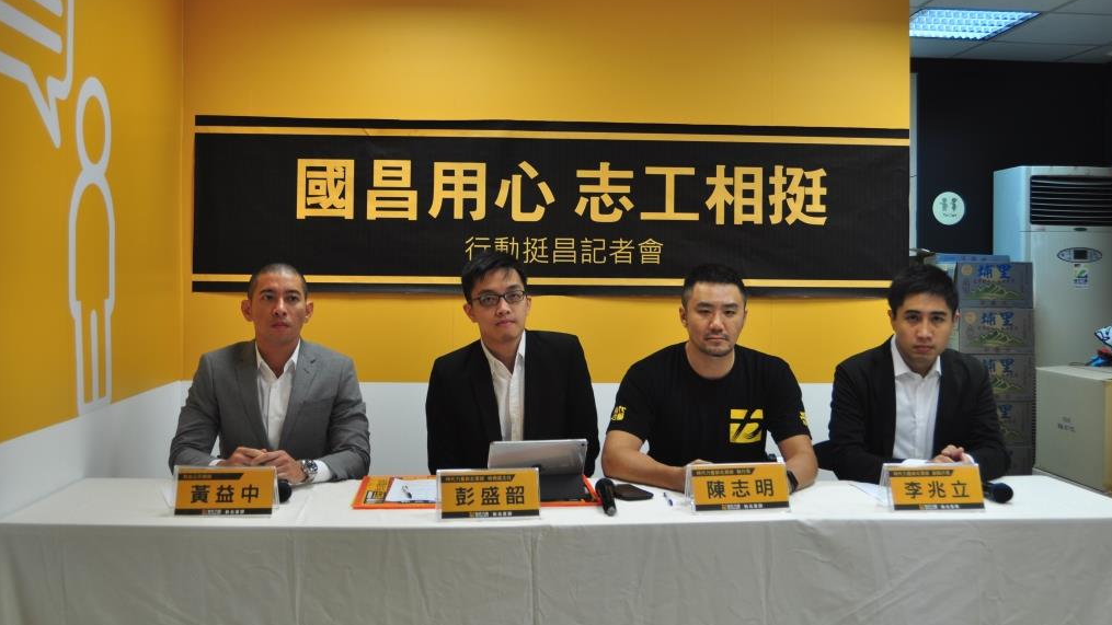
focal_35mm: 38
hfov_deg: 52.8
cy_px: 287
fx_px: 1120
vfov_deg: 31.2
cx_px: 559
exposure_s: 1/25
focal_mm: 24
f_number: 4
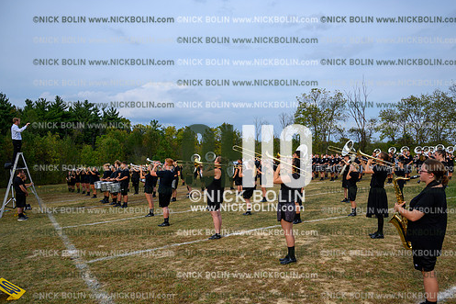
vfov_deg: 46.3
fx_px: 355
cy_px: 168
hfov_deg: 65.4
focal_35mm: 28
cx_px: 247
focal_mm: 24
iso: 200
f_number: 4.5
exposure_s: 1/1600
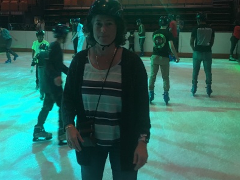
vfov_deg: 30.9
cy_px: 92
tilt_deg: -11.8
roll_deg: +1.1
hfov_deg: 40.1
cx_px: 86
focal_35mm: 47
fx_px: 326
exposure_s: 1/30
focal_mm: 4.15
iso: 200
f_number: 2.2
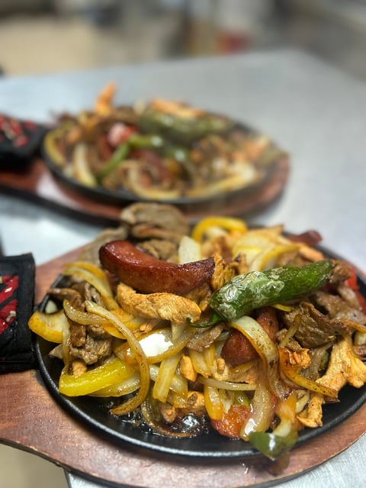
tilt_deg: -47.1
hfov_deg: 53.1
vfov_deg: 67.3
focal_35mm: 26
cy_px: 244
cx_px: 183
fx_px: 366
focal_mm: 5.7
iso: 160
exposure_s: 1/60
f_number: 1.5
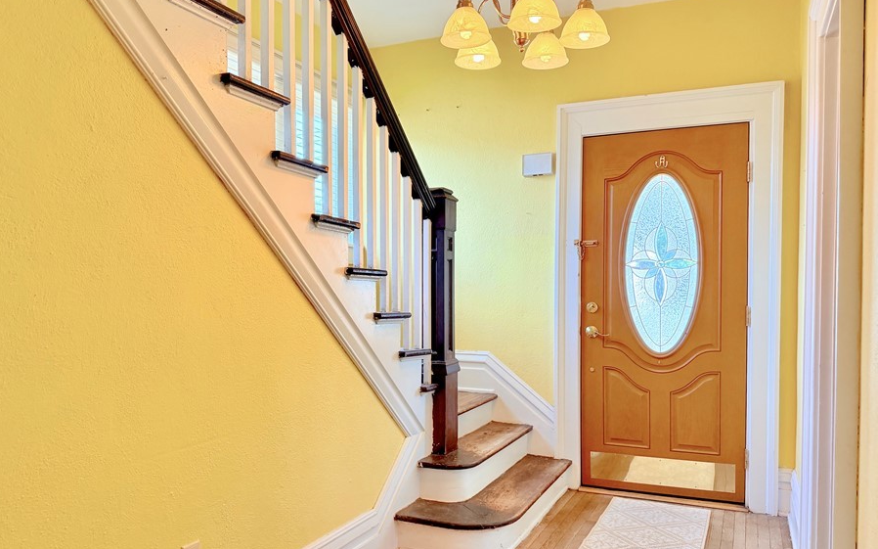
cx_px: 417
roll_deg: +0.3
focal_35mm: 29
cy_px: 302
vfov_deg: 43.1
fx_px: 694
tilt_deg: -0.9
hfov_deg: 64.6
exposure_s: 1/125
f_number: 1.78
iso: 200
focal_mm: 6.76
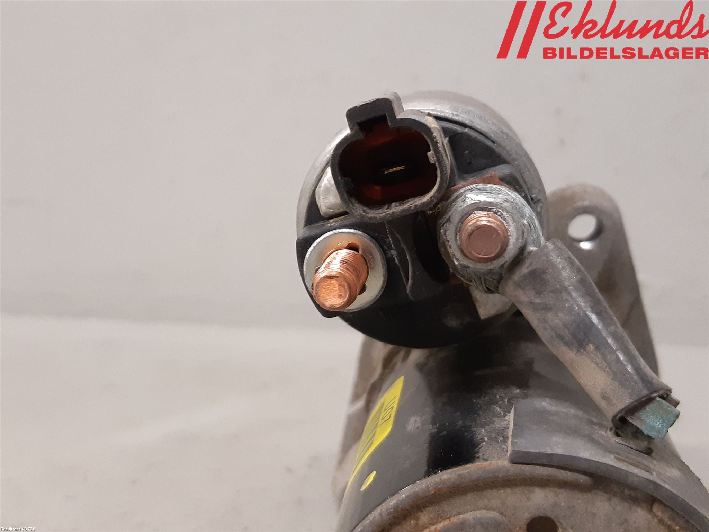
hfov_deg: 67.3
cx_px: 354
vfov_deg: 53.1
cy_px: 266
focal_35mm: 26
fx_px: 533
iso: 250
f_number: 1.7
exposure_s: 1/50
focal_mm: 3.93
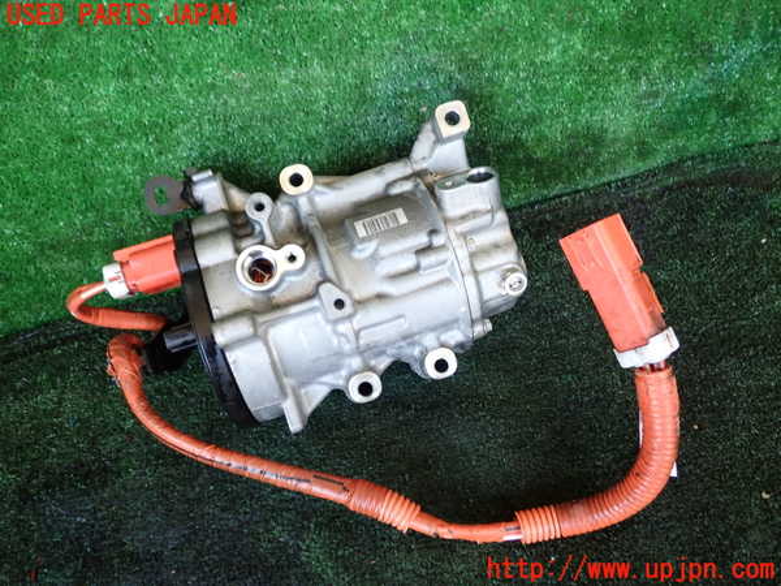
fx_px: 677
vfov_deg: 46.8
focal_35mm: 30
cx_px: 390
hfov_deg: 60.0
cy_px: 293
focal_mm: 5.4
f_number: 2.3
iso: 200
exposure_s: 1/40
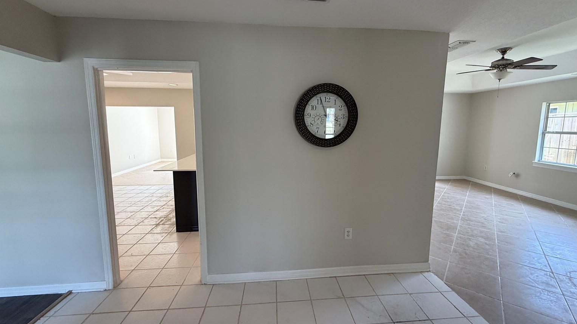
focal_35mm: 16
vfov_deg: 67.0
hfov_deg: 99.3
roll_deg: -0.2
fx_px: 245
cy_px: 154
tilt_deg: -6.2
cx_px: 296
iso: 125
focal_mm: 2.22
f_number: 2.2
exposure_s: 1/120
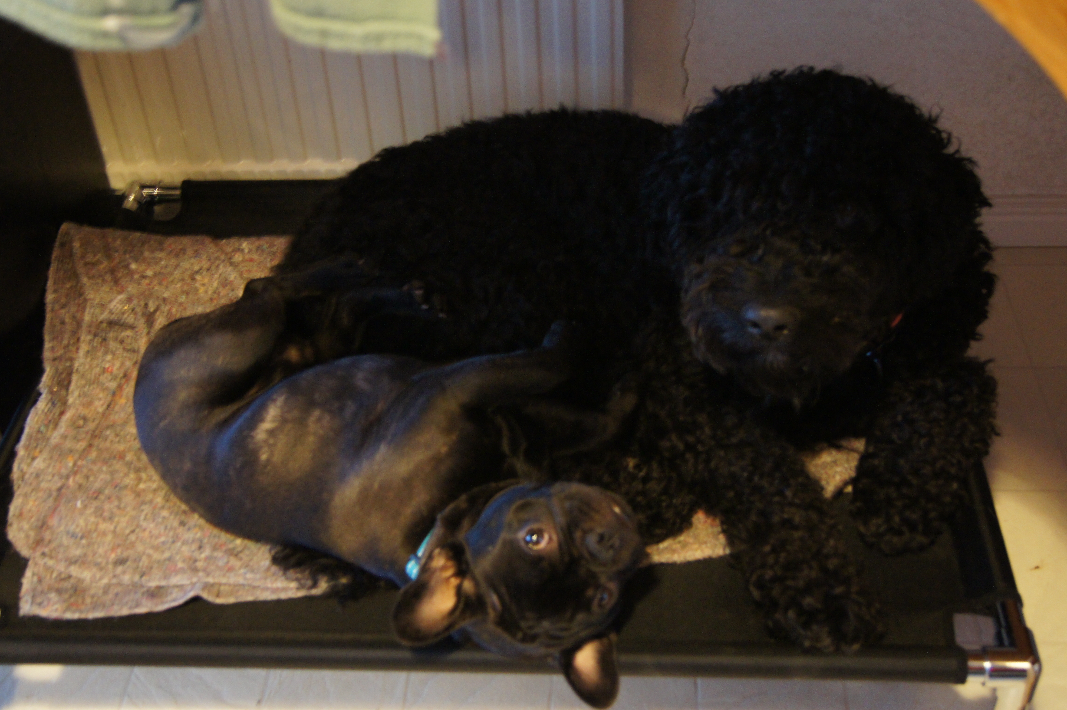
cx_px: 534
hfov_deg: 43.6
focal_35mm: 45
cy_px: 355
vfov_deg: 29.8
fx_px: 1333
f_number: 4.5
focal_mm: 30
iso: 1600
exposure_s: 1/4
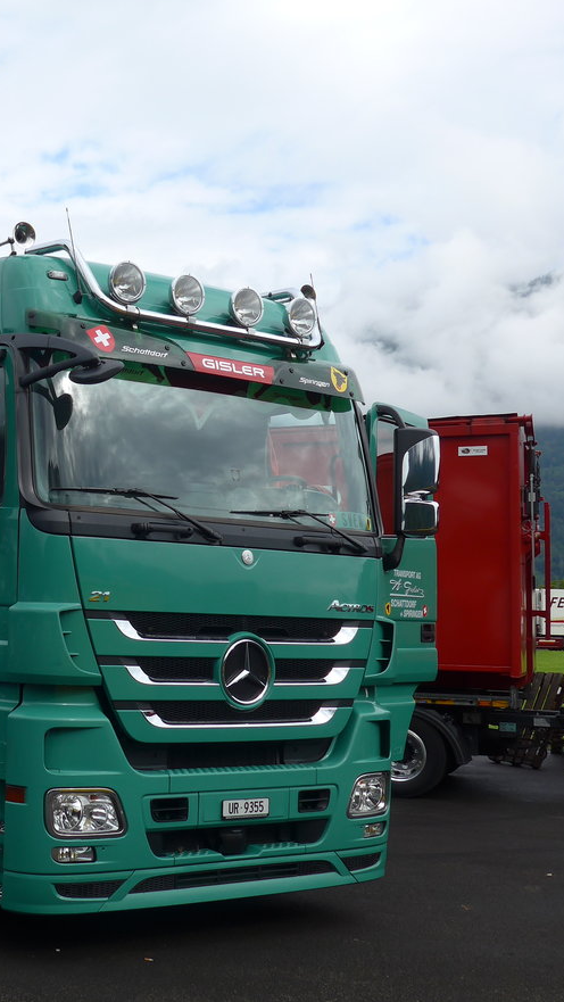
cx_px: -38
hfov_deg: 24.4
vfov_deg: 44.6
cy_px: 505
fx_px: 1222
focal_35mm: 46
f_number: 2.8
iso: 80
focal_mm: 6.5
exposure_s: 1/1000
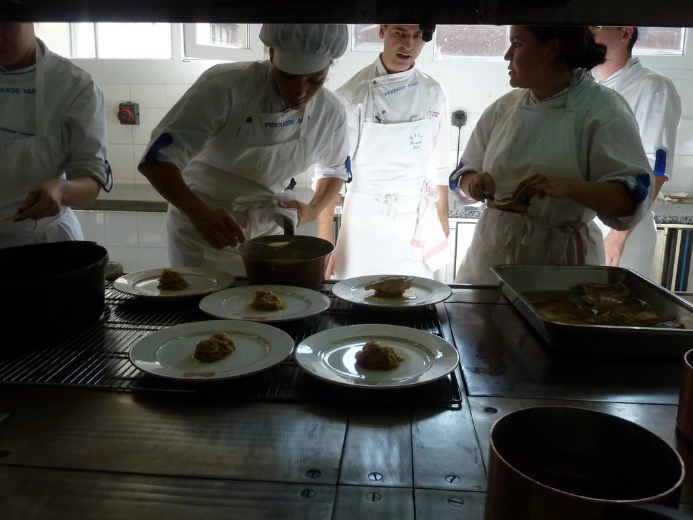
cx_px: 346
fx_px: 601
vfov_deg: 46.8
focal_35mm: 30
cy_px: 260
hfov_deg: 60.0
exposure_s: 1/250
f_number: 3.4
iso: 400
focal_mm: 5
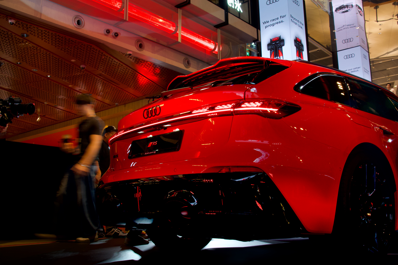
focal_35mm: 36
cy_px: 132
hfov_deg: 53.1
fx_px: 398
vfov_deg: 36.9
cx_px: 199
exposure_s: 1/10
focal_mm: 24
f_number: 9
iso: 800
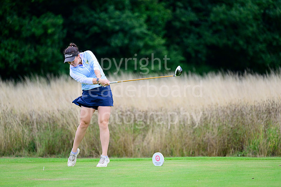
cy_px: 94
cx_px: 140
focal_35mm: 300
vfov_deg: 4.6
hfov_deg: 6.9
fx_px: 2342
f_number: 5.3
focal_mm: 300
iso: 1250
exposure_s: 1/2000
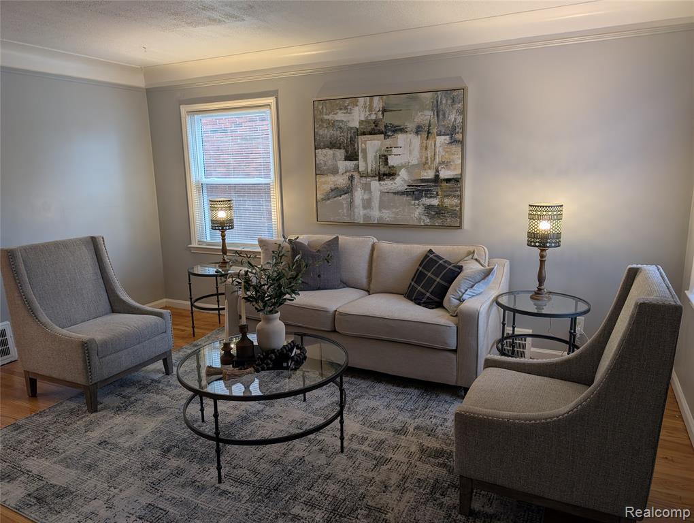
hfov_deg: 71.5
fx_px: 482
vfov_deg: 56.9
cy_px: 262
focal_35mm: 24
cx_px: 347
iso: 22
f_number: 1.68
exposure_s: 1/49.2
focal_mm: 6.9
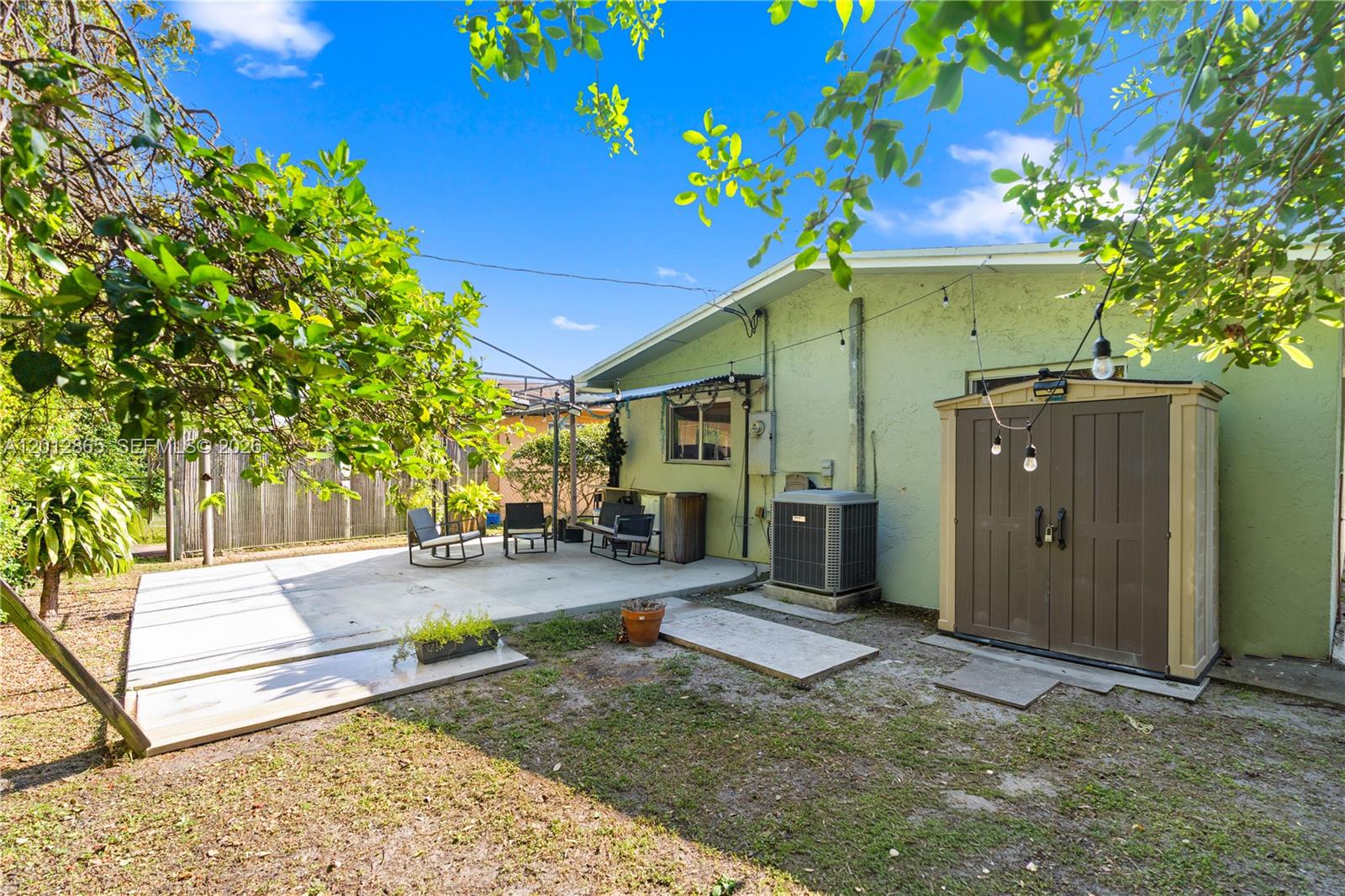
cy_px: 448
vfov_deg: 73.7
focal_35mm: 16
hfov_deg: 96.7
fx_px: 598
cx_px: 672
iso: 125
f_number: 5
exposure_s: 1/40
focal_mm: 16
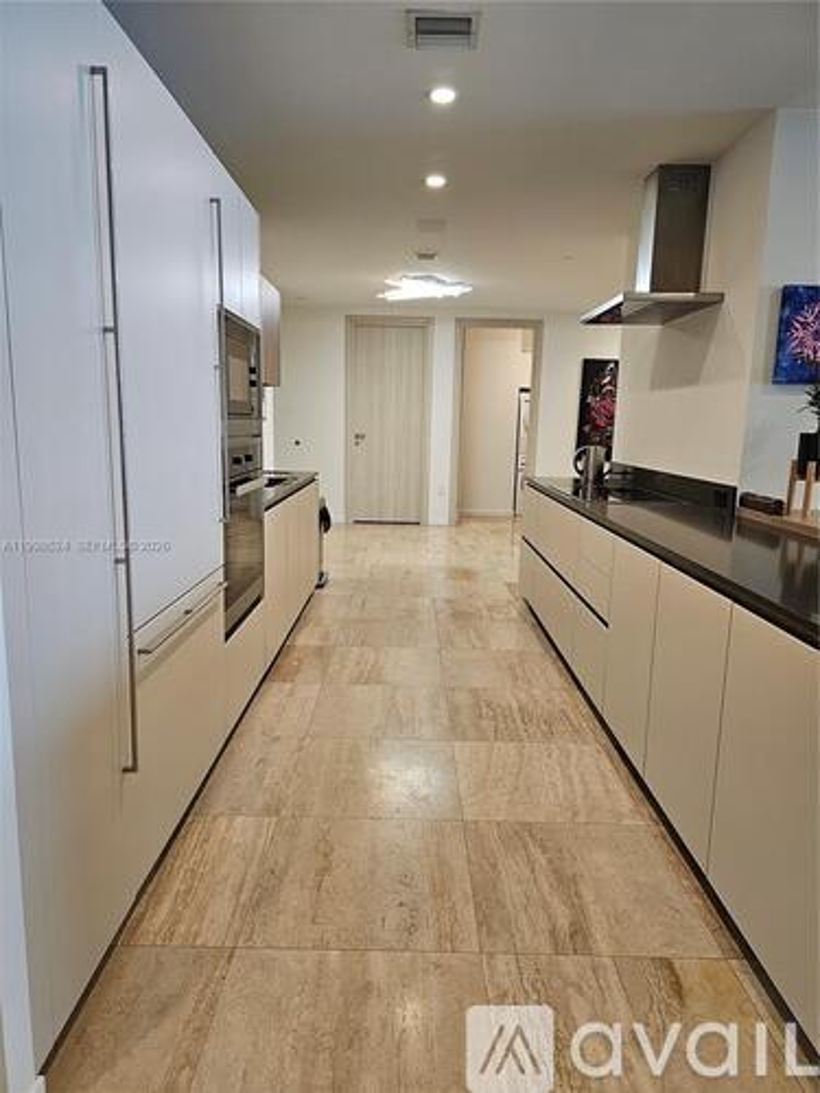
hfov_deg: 58.9
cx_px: 410
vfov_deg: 73.9
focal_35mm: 23
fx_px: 726
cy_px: 546
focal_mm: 6.3
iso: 160
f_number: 1.7
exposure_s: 1/120
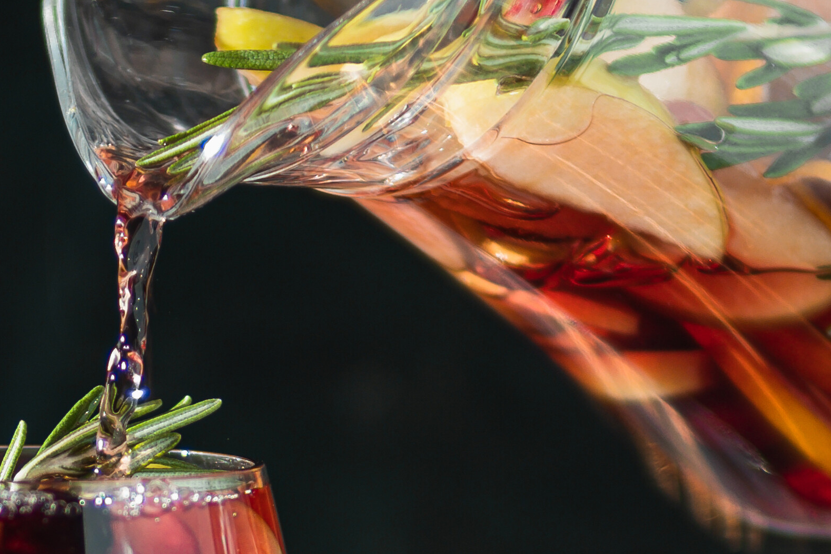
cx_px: 53
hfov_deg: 10.0
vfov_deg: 6.7
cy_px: 534
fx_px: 4732
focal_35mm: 205
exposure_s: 1/10
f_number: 1.4
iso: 64
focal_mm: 30
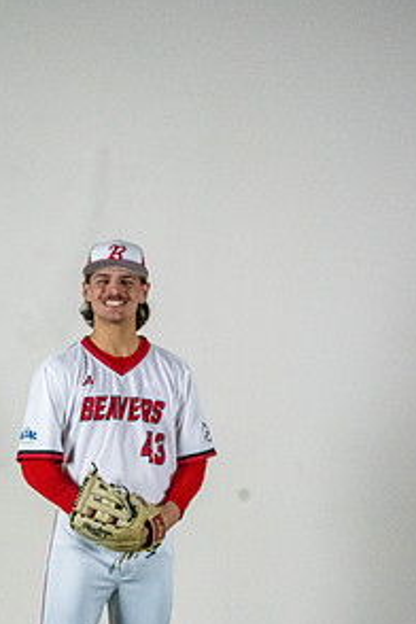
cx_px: 108
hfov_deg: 25.7
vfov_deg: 37.2
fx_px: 901
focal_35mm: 52
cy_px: 469
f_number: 5.6
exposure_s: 1/320
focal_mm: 34
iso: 6400
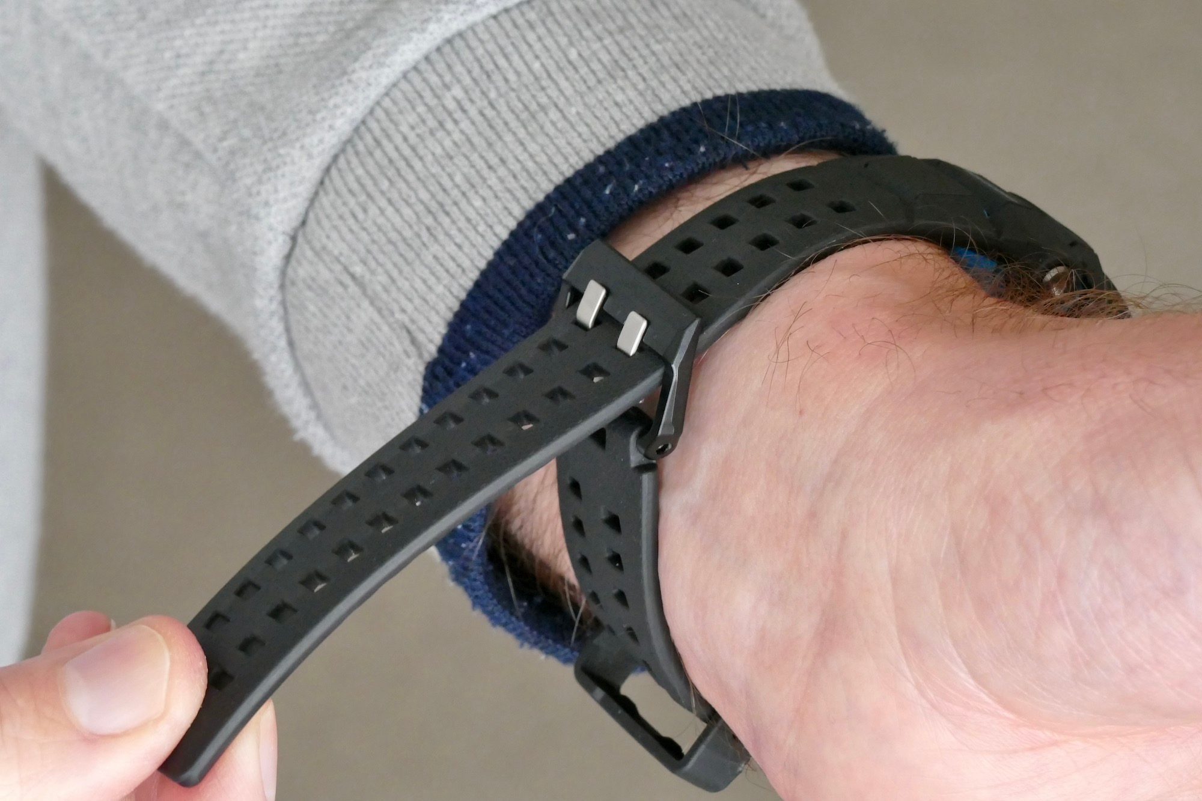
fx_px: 4340
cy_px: 400
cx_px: 601
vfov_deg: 10.5
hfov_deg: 15.8
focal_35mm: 130
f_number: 8
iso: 1600
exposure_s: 1/40
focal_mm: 47.46
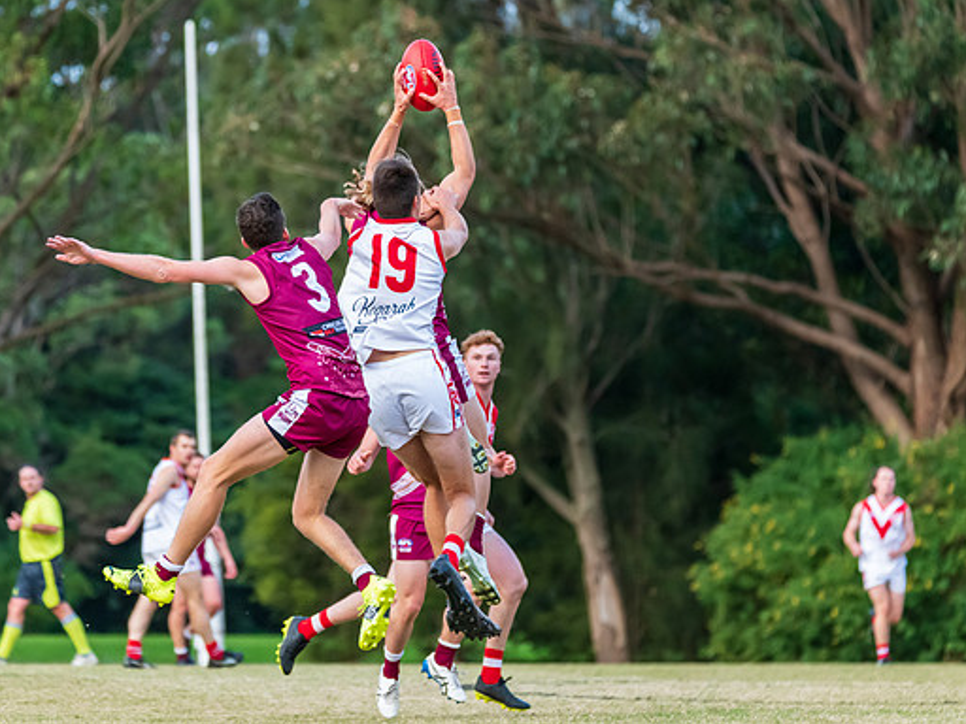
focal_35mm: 349
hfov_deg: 5.7
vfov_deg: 4.3
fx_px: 9739
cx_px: 462
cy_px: 339
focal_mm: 300
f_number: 5.6
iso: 3200
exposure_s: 1/1250
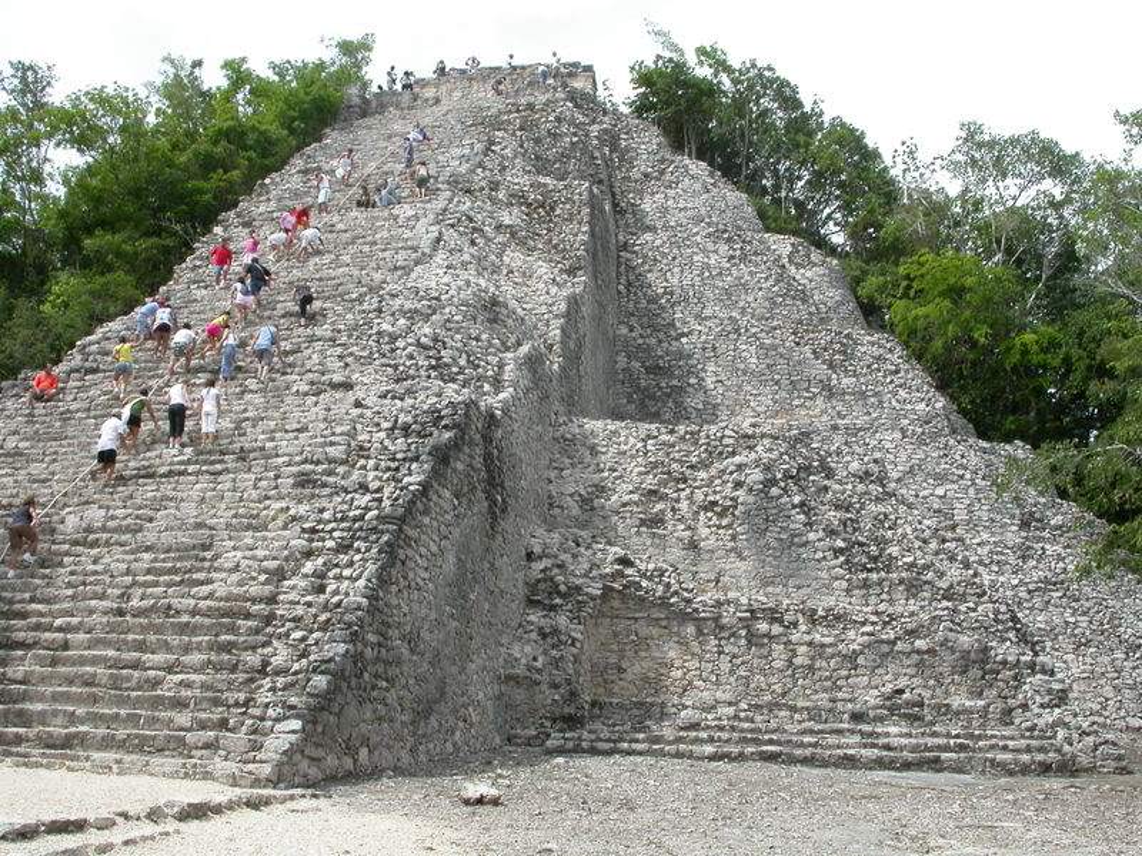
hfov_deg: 42.1
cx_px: 571
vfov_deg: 32.2
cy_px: 428
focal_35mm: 45
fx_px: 1485
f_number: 7.9
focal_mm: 9.5
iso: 100
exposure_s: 1/252
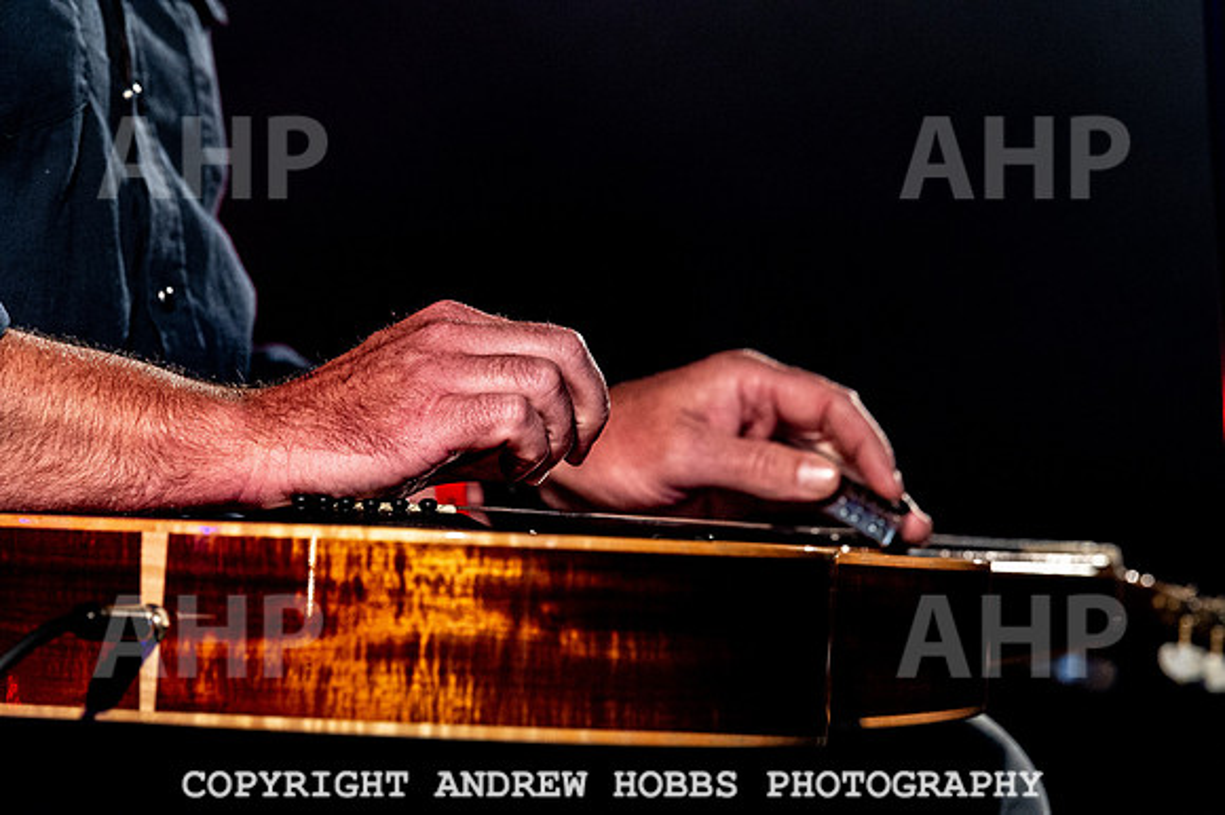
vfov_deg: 6.9
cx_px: 612
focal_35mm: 200
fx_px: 6801
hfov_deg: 10.3
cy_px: 408
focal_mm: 200
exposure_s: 1/1000
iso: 6400
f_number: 5.6
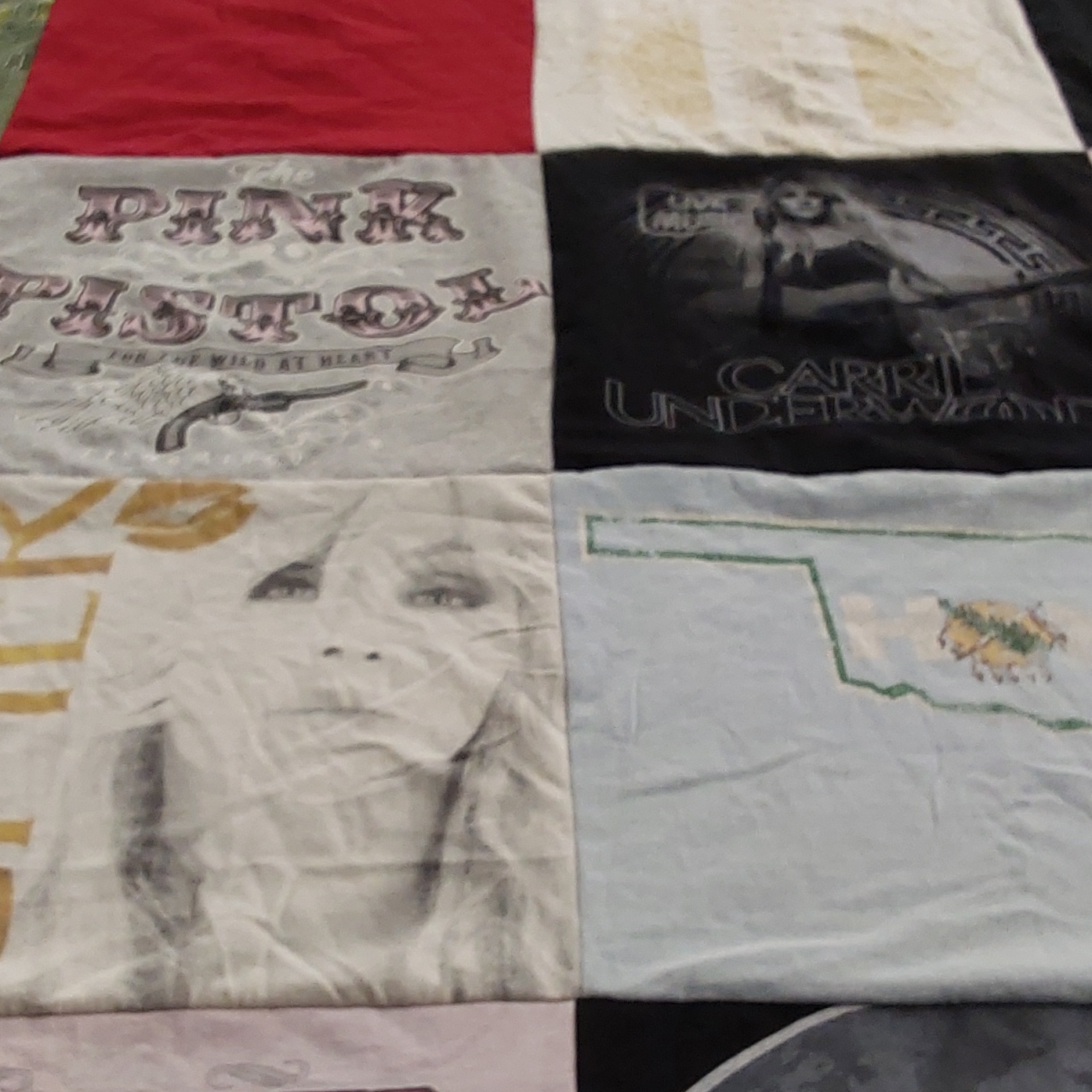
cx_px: 524
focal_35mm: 58
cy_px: 621
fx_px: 2070
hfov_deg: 29.5
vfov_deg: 29.5
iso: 80
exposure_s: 1/60
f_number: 1.9
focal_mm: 2.91
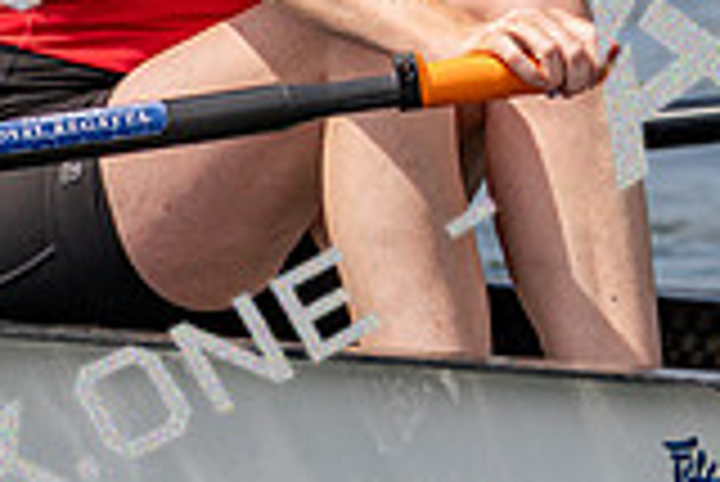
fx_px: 14513
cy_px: -236
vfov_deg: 1.9
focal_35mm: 725
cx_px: 207
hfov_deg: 2.8
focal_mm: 200
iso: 200
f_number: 5.6
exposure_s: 1/1600
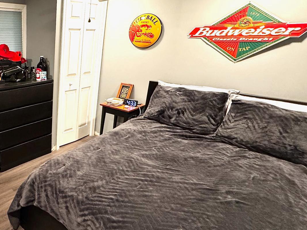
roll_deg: +0.0
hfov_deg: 55.9
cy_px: 115
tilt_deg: -17.8
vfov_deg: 51.3
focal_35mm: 27
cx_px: 27
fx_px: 239
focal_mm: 2.22
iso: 400
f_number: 2.2
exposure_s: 1/60
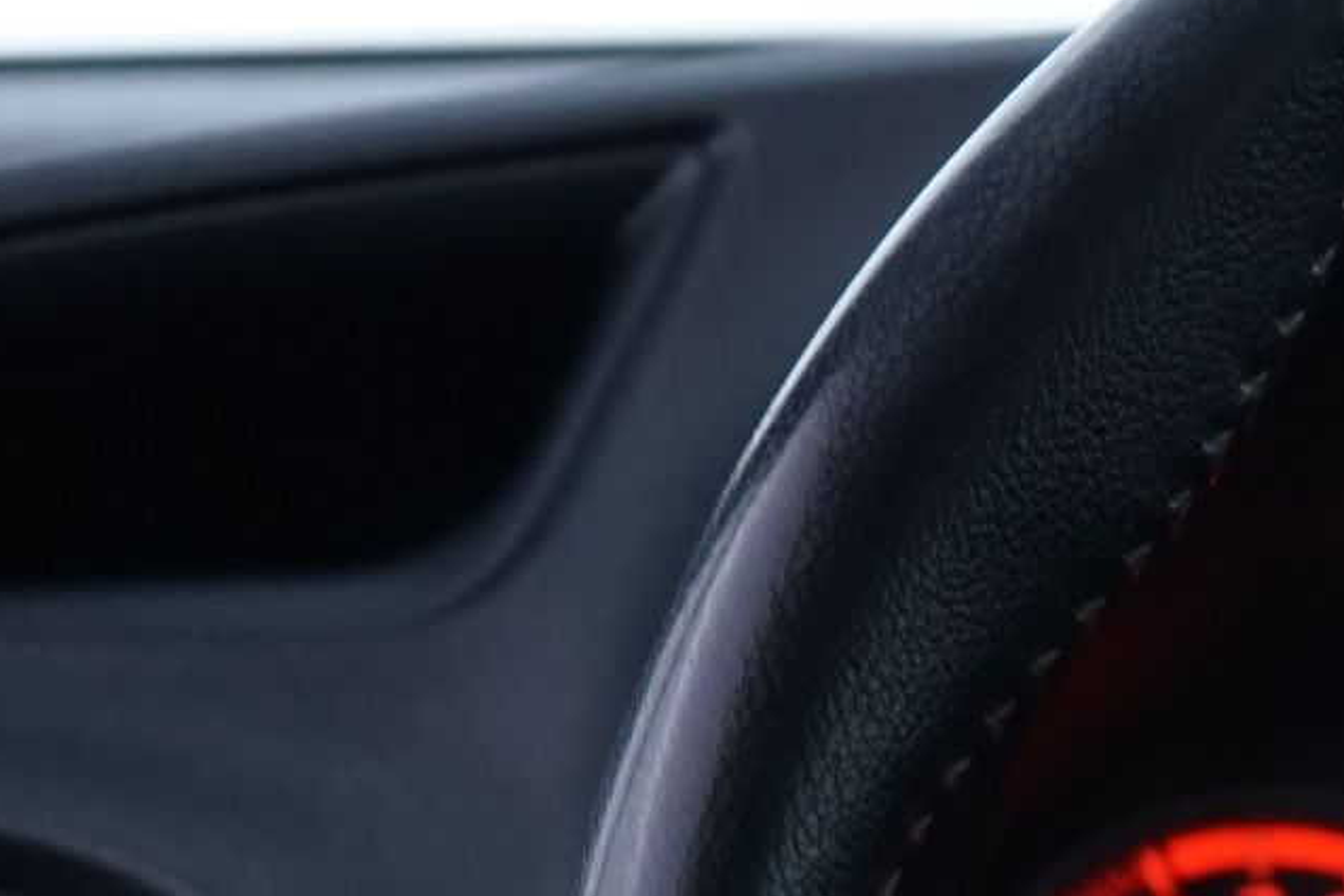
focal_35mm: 177
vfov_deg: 7.6
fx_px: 6607
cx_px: 2563
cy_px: 1305
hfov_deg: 10.7
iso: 1250
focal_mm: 45
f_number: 4.5
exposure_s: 1/13
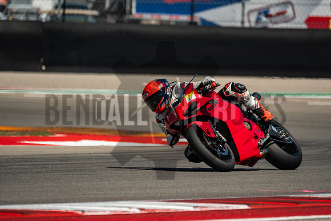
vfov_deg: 2.3
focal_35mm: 600
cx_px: 166
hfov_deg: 3.4
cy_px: 110
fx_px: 5518
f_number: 5.6
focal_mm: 400
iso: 500
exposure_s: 1/1600
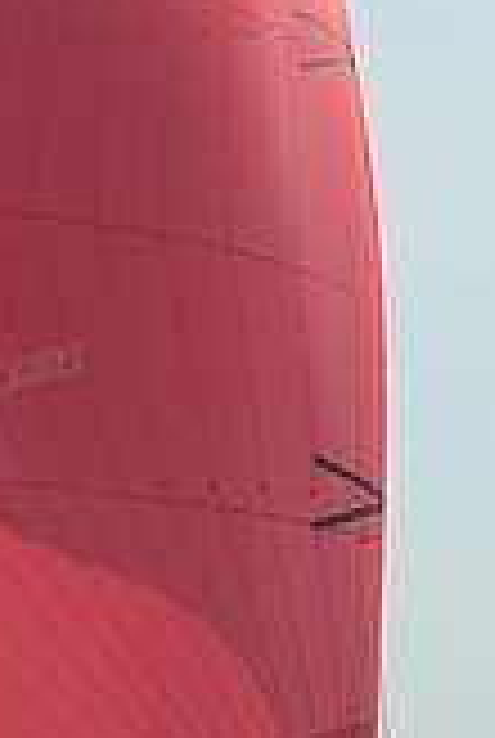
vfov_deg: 8.3
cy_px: 126
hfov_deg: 5.6
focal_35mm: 247
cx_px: 317
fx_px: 5073
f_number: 6.3
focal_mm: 70
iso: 320
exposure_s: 1/1250
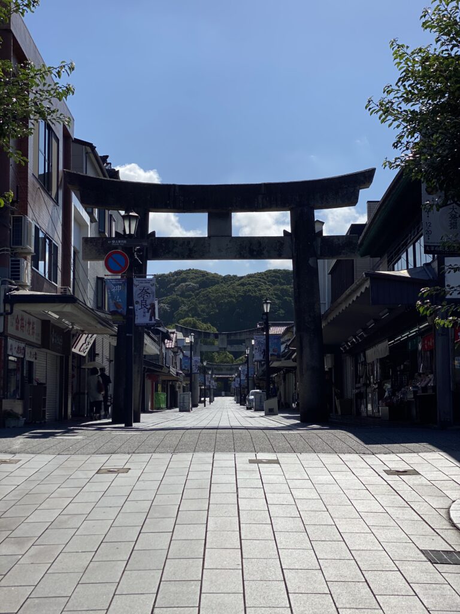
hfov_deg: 28.0
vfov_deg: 36.8
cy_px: 307
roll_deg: +0.0
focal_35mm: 52
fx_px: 921
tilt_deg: +7.8
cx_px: 230
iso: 25
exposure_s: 1/4348
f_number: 2
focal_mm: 6
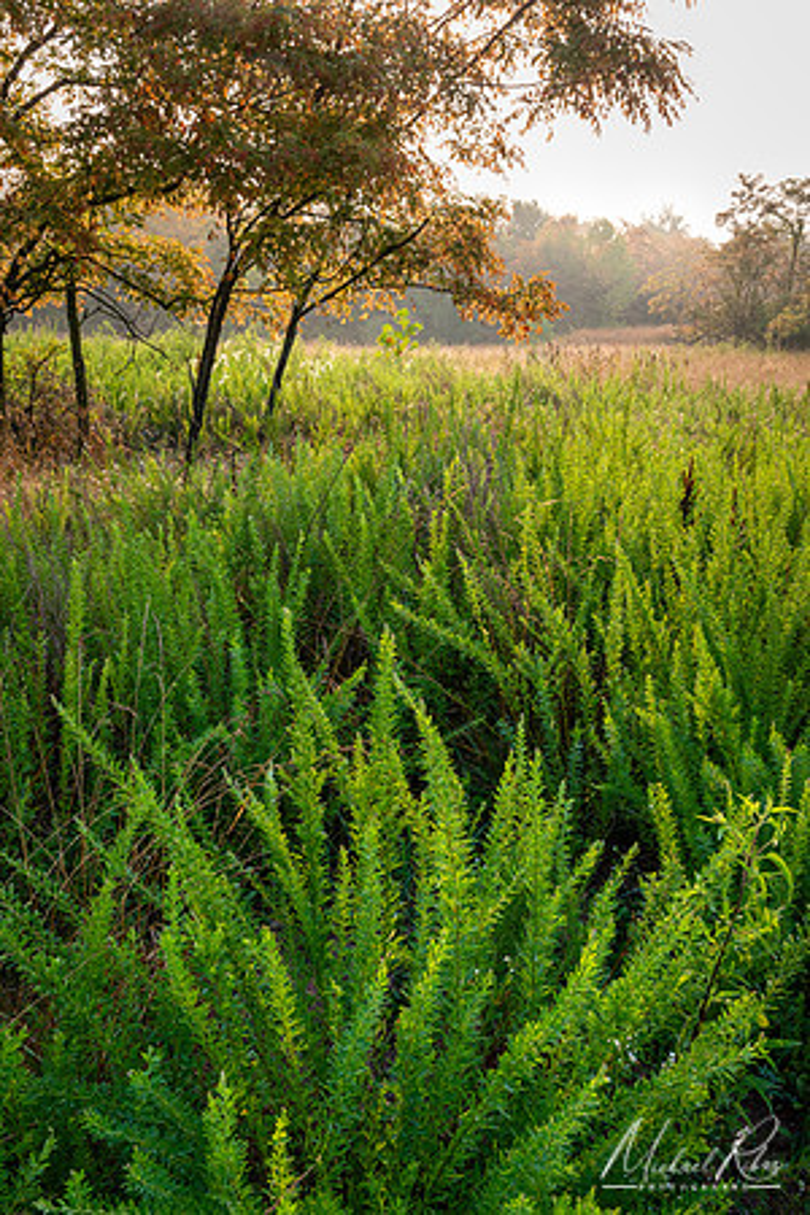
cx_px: 405
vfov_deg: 54.4
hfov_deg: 37.9
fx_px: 1181
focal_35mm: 35
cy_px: 608
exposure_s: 1/100
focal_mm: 35
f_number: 13
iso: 400
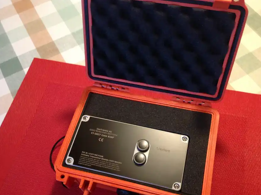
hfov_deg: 44.9
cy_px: 108
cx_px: 127
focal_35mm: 42
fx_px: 316
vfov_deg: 34.2
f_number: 2.4
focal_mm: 4.28
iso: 125
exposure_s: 1/15
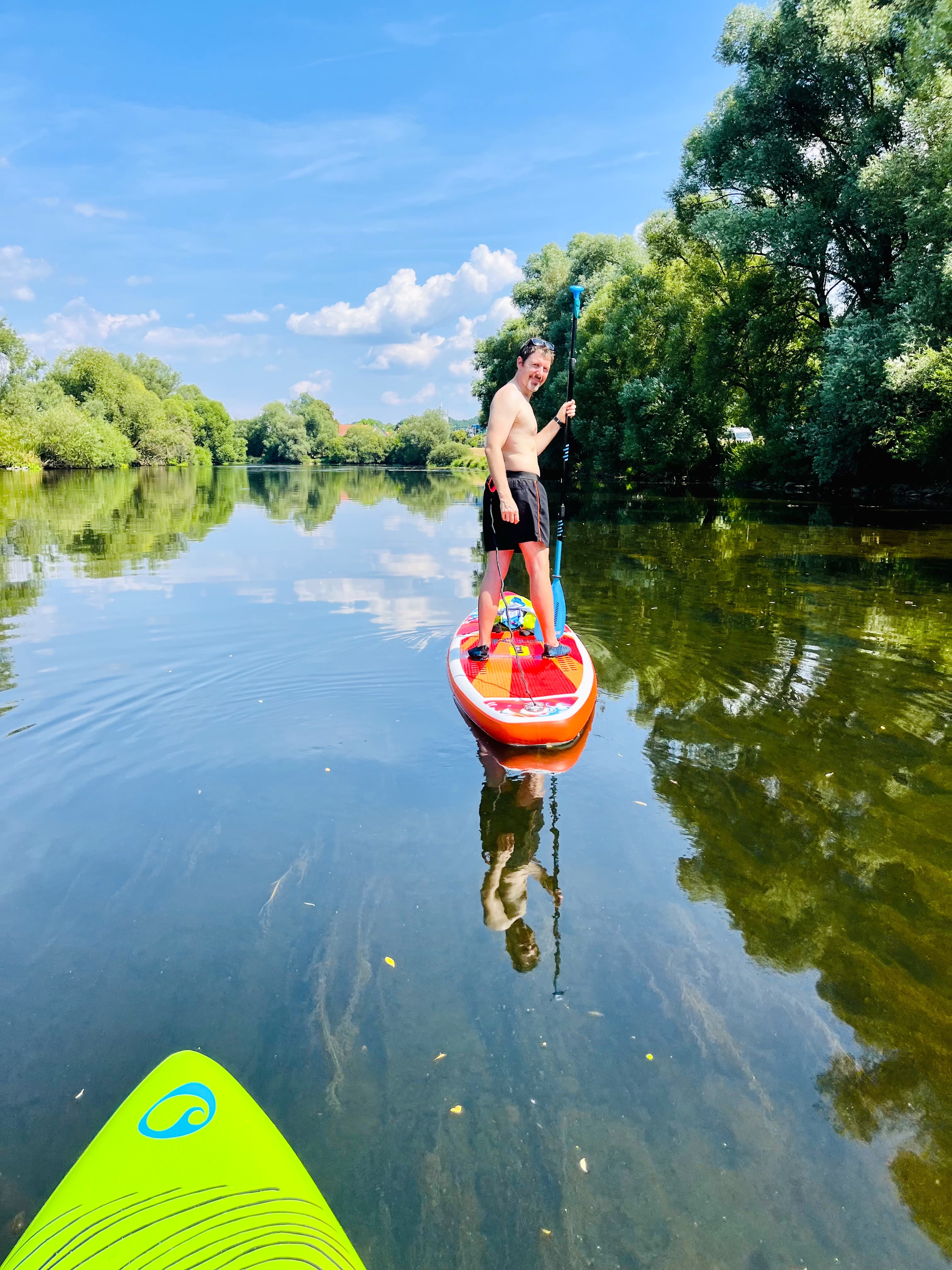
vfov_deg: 67.3
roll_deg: +0.1
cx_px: 476
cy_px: 635
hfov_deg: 53.1
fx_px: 953
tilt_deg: -10.6
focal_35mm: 26
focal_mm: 5.1
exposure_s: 1/2358
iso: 50
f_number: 1.6
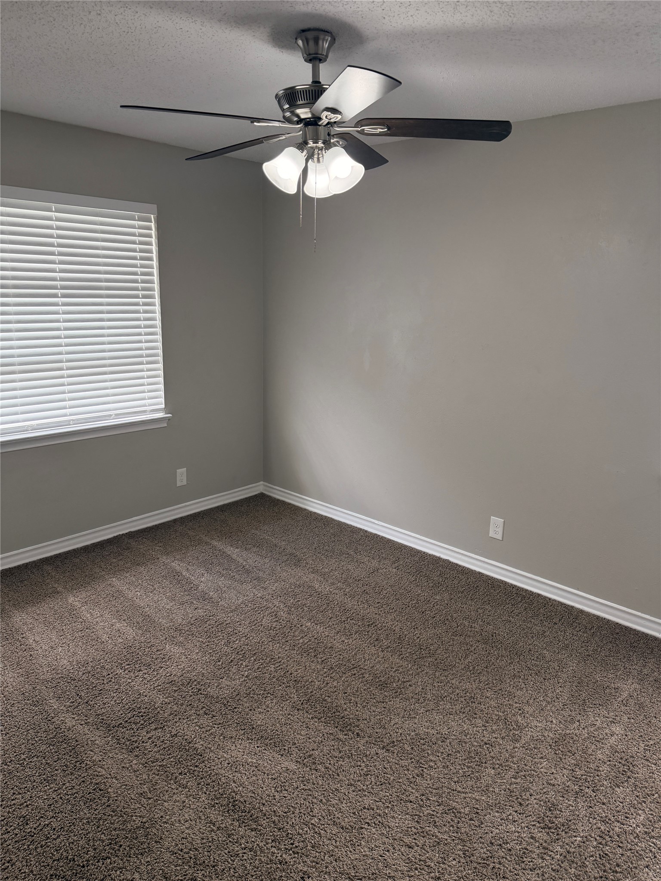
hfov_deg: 56.8
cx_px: 330
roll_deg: -1.0
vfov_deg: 71.6
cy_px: 440
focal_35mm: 24
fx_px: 611
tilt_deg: -13.9
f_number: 1.78
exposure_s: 1/120
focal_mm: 6.76
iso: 250
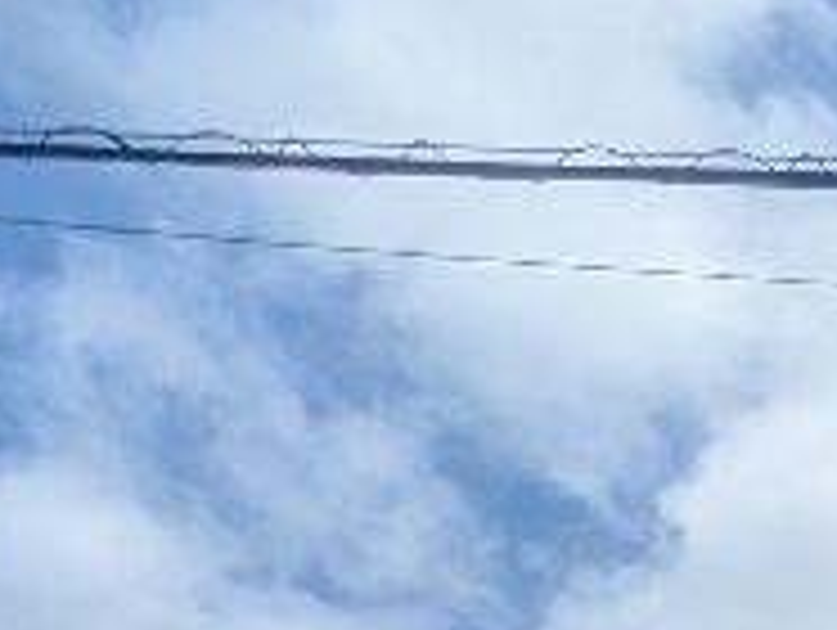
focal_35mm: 103
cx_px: 2214
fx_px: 2494
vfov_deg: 11.5
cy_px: 1588
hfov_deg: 12.7
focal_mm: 2.35
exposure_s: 1/2268
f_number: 2.2
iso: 49
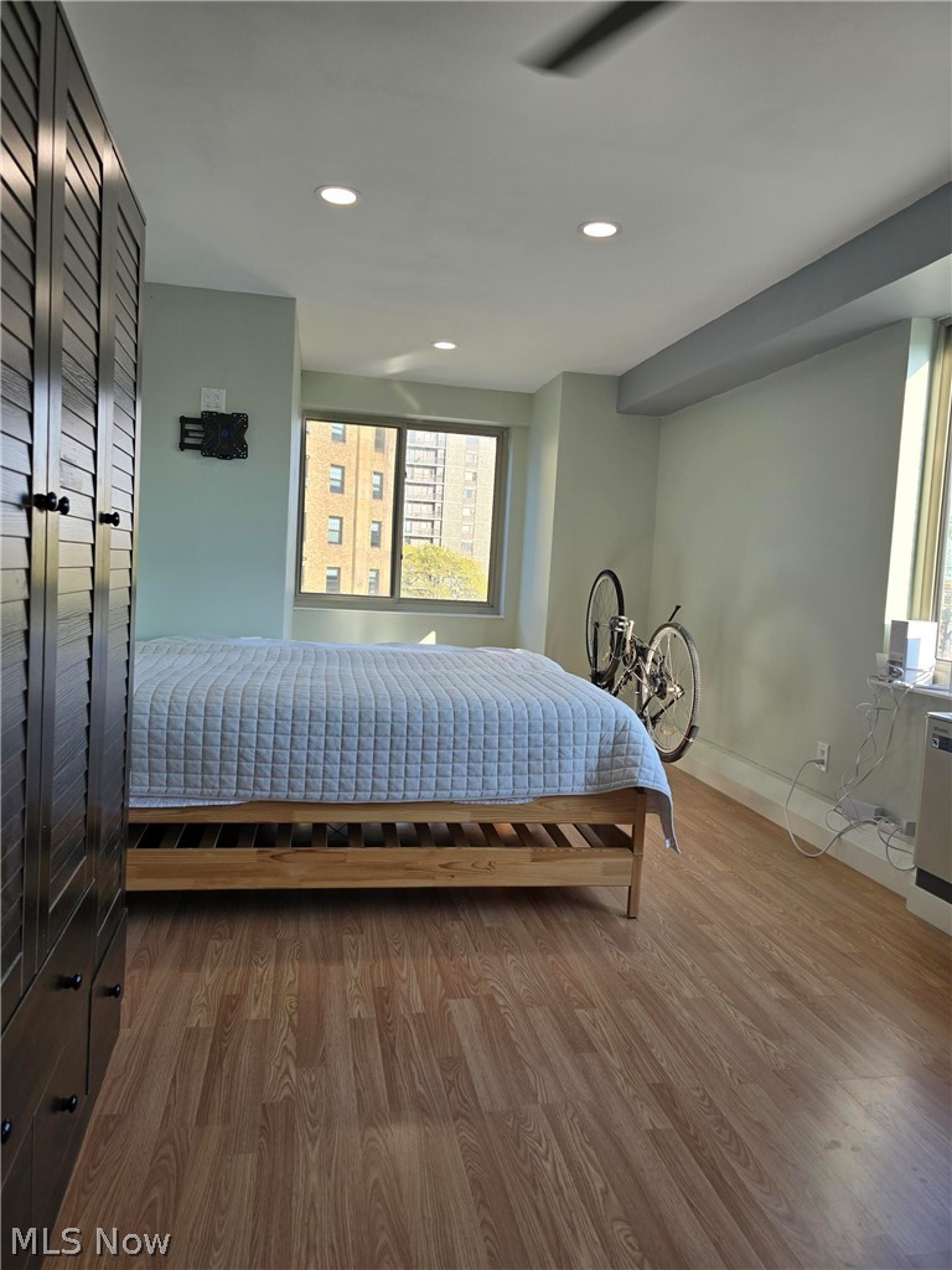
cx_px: 476
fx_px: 843
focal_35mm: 23
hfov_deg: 58.9
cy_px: 635
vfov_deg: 73.9
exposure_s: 1/120
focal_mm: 6.3
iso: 16
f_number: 1.7
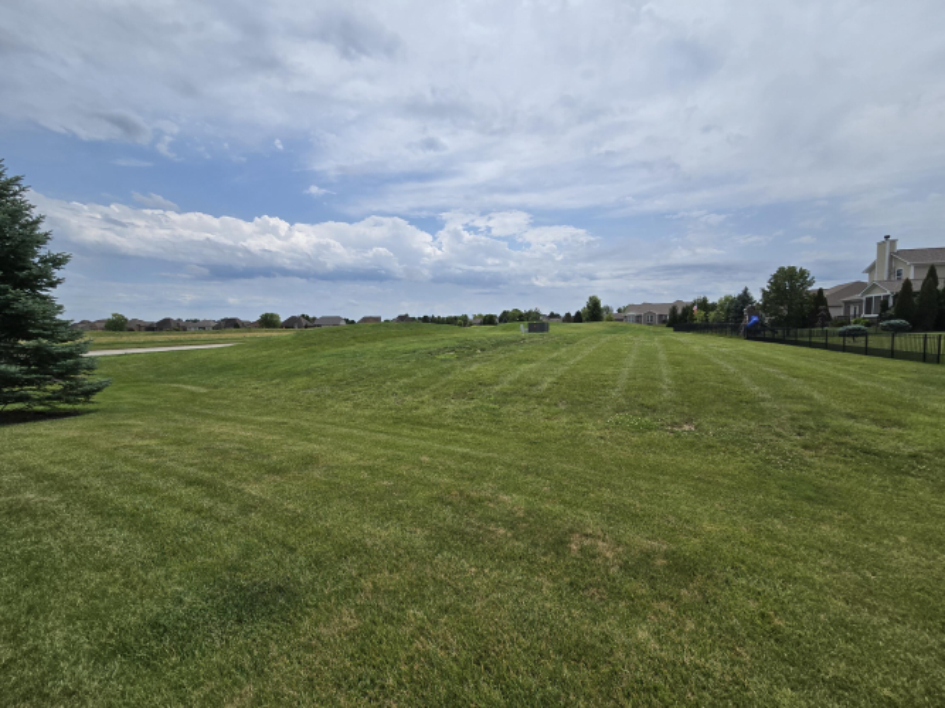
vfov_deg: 89.9
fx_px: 355
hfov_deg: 106.2
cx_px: 472
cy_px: 354
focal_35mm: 13
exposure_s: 1/5200
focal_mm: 2.2
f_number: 2.2
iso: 50
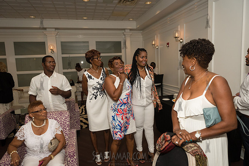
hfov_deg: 73.7
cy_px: 83
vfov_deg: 53.2
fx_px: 166
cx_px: 124
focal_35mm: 24
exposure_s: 1/500
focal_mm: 24
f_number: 4
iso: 1600
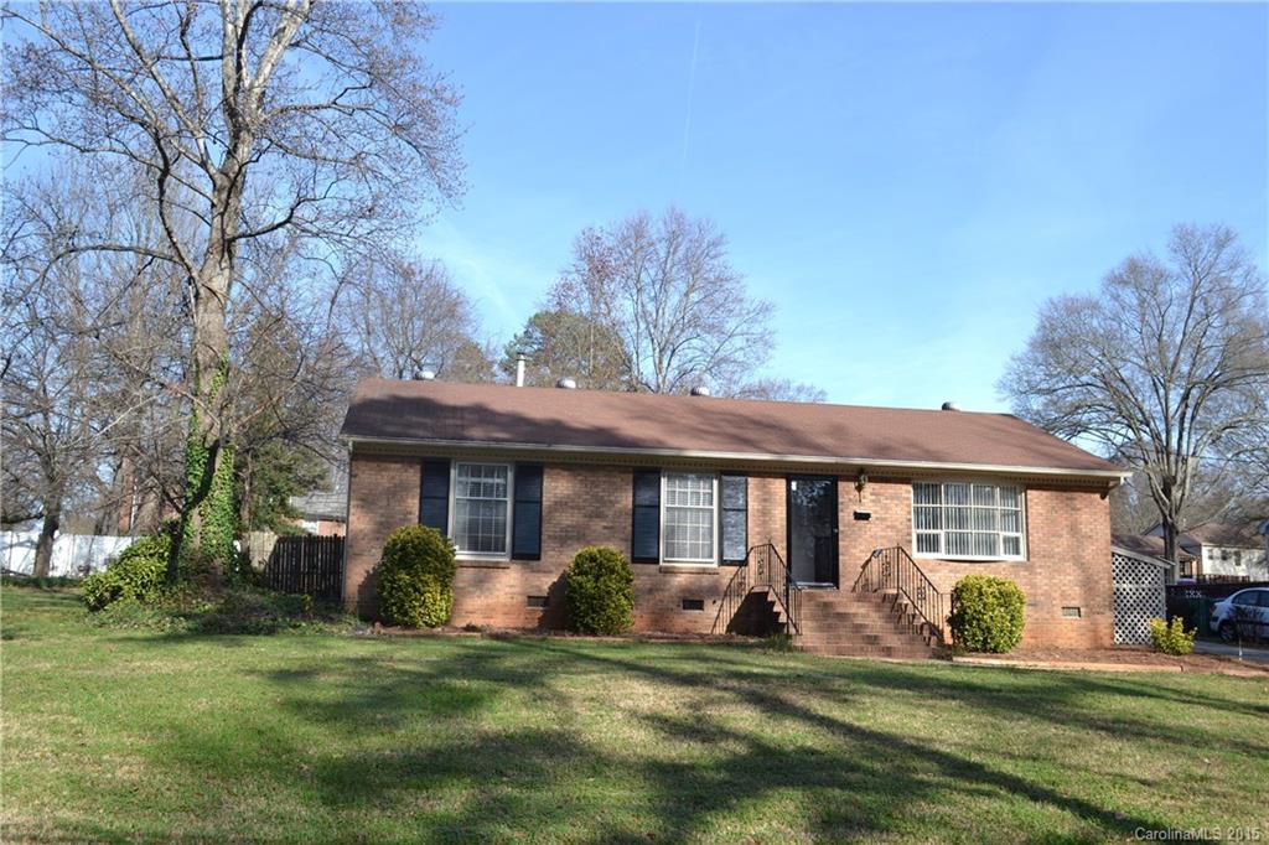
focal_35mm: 33
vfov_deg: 39.9
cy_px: 422
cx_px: 634
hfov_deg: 57.2
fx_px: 1163
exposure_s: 1/200
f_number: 7.1
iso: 100
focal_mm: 22
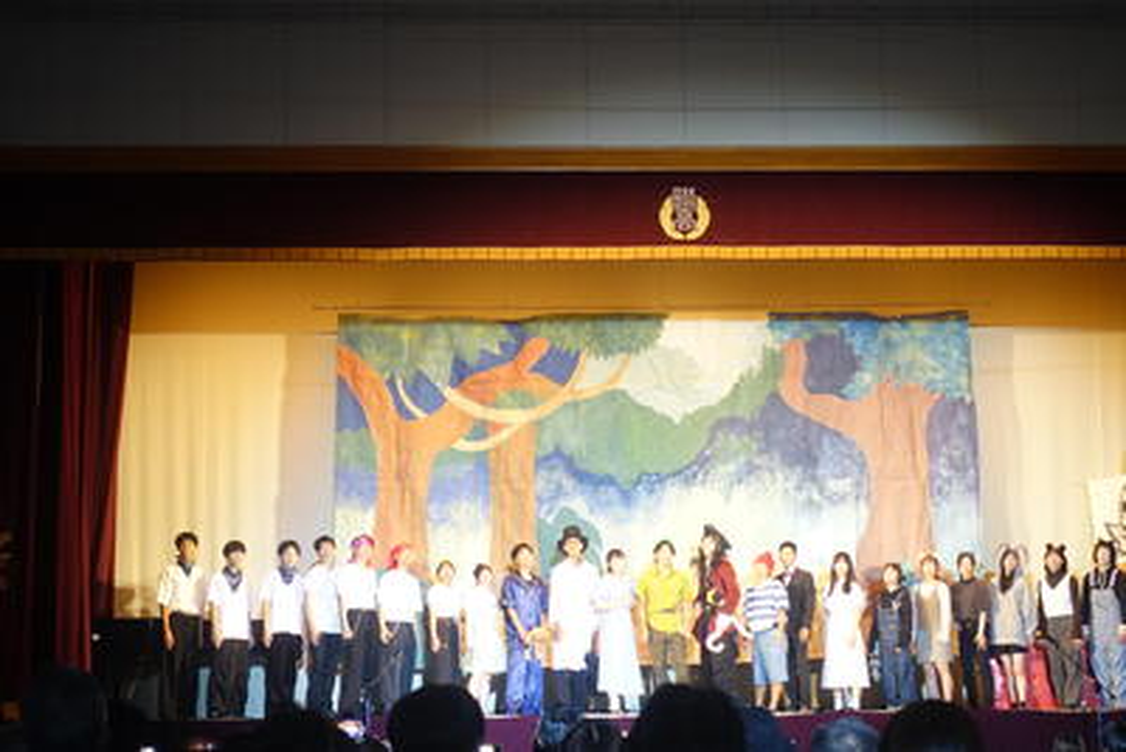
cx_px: 563
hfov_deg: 28.8
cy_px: 376
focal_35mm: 70
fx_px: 2190
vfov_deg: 19.5
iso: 800
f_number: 2.8
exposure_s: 1/13
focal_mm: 25.7
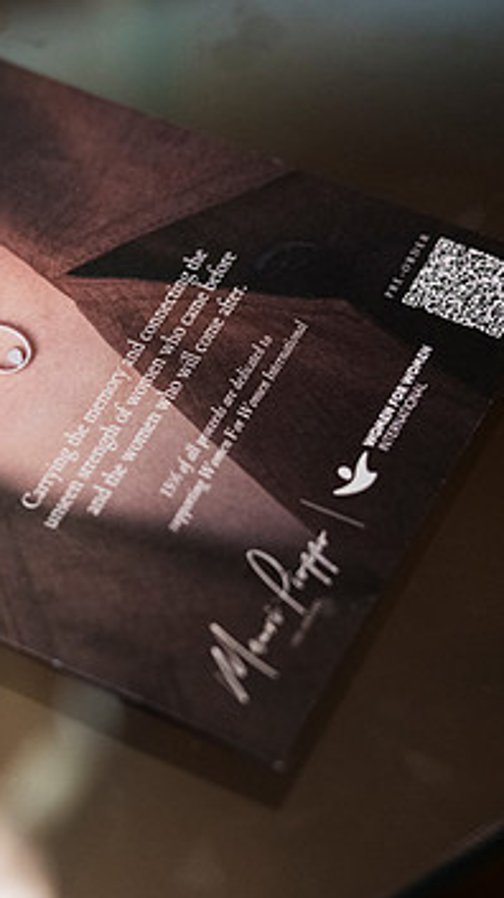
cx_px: -38
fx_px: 2667
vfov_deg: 19.1
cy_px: 459
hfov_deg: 10.7
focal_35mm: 112
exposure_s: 1/125
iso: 1800
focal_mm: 65
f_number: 3.2
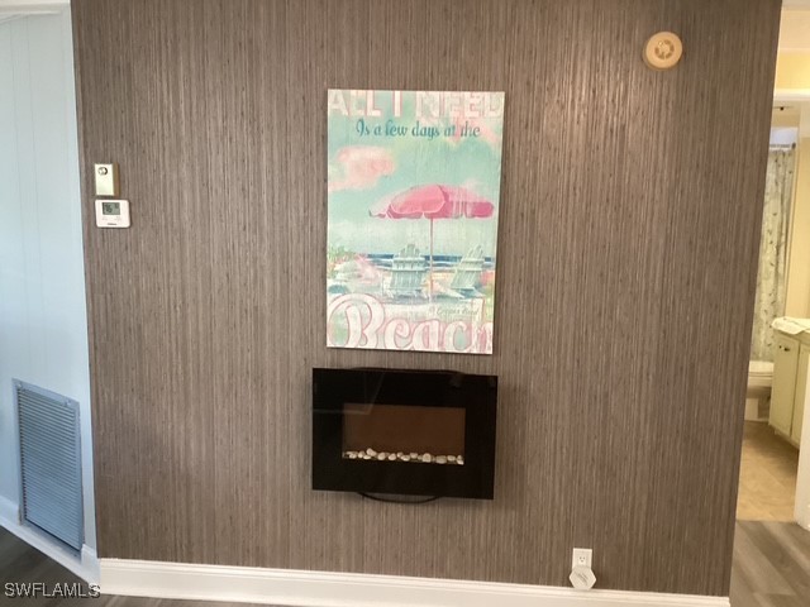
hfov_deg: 58.4
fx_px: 725
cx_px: 405
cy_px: 304
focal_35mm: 31
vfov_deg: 45.4
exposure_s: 1/40
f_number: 2.4
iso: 320
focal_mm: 3.3
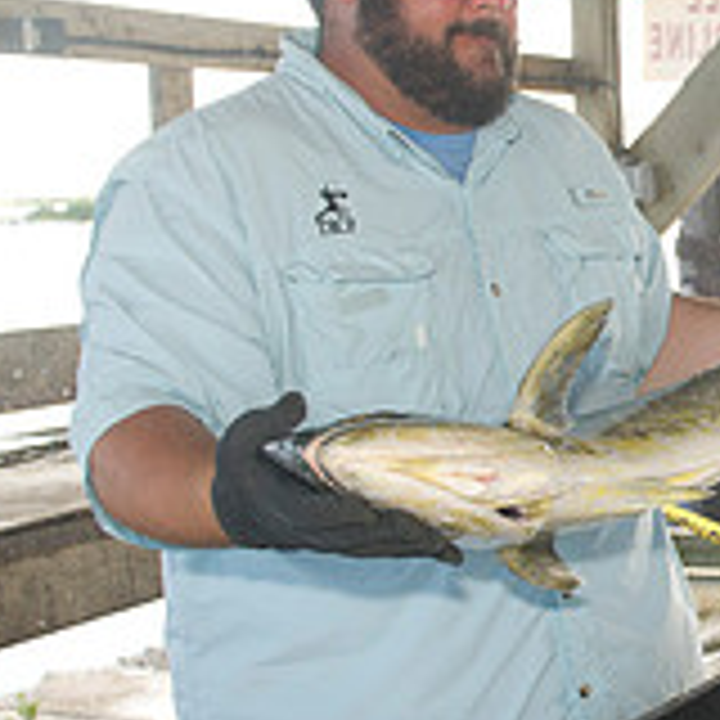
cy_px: 374
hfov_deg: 18.8
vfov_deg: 20.9
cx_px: 1022
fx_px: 1953
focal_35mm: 83
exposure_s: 1/250
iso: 320
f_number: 4.5
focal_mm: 27
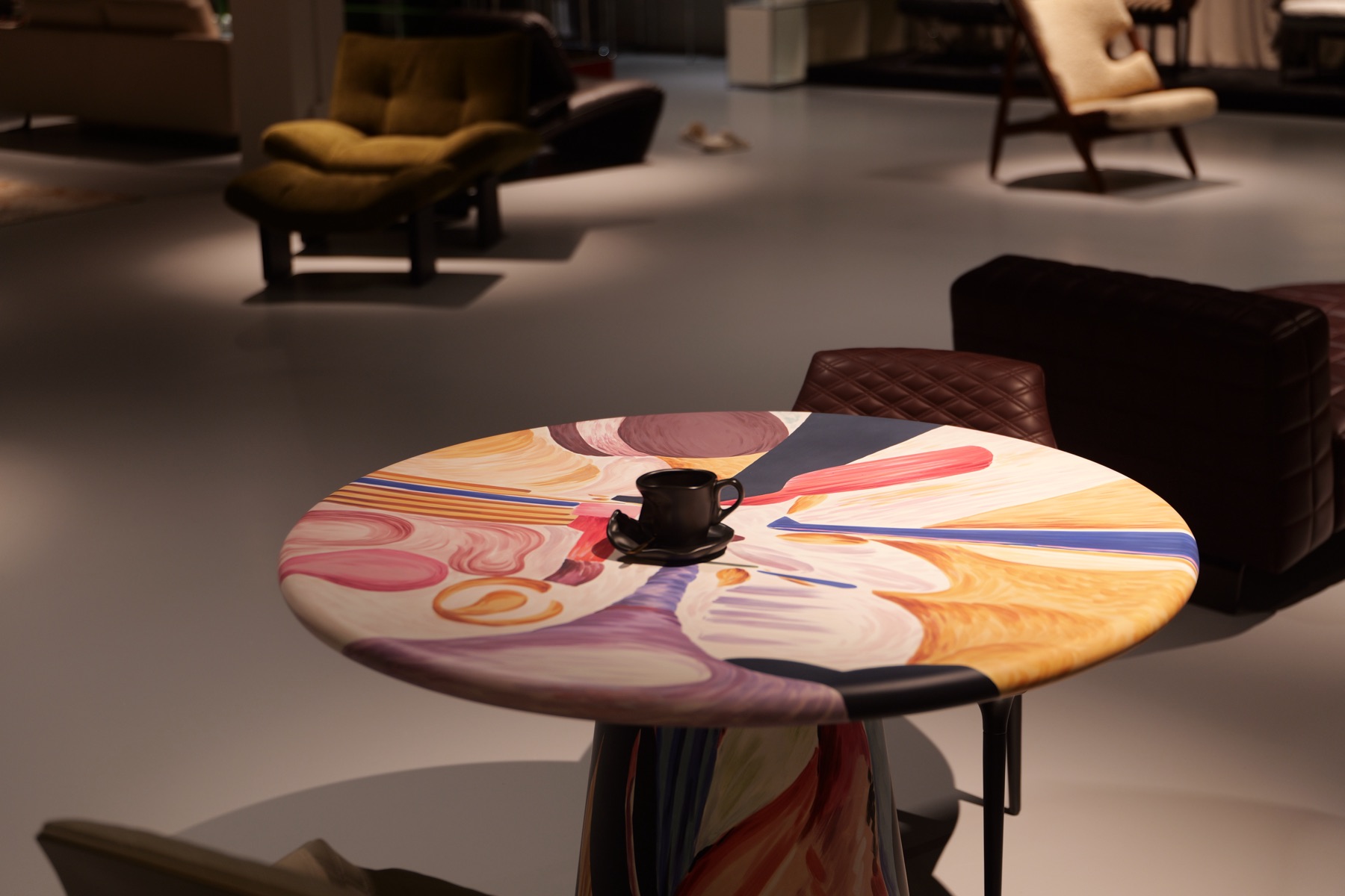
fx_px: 2055
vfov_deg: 24.6
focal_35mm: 55
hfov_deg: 36.2
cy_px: 448
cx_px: 672
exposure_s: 1/60
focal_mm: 55
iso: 400
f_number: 2.8
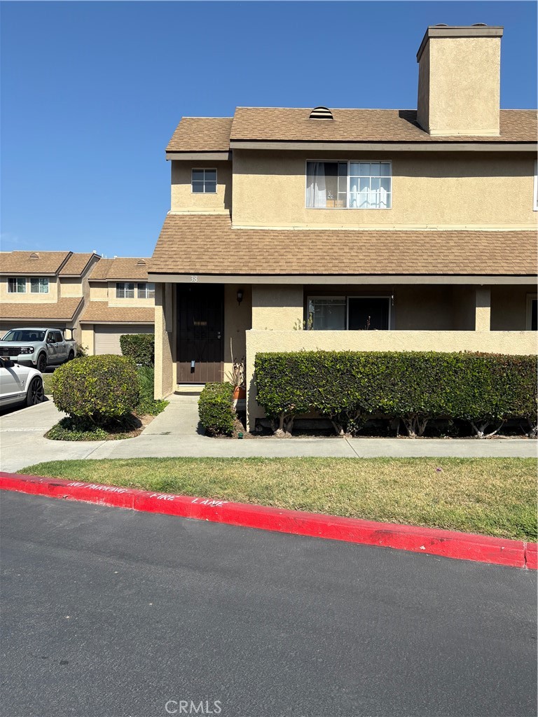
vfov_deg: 67.3
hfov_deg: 53.1
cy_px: 358
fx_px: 539
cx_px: 269
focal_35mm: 26
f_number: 1.6
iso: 50
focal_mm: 5.96
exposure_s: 1/3831
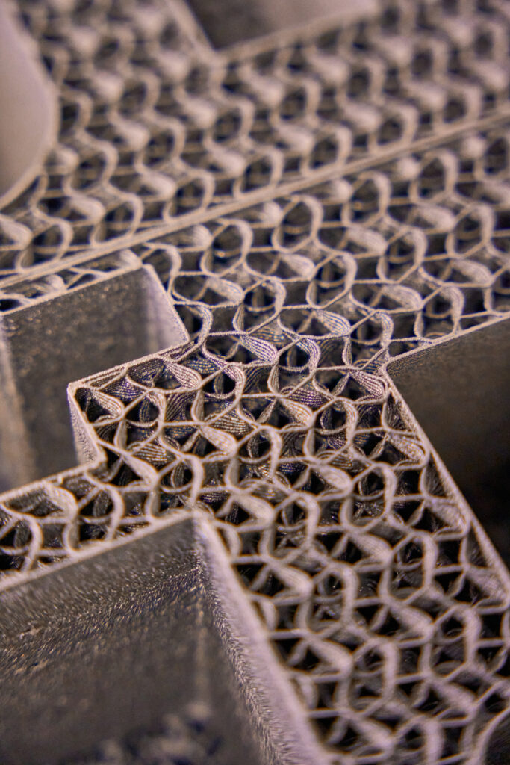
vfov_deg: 28.8
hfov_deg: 19.5
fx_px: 1487
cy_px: 382
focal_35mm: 70
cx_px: 255
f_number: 2.8
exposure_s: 1/125
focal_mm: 70
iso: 8000
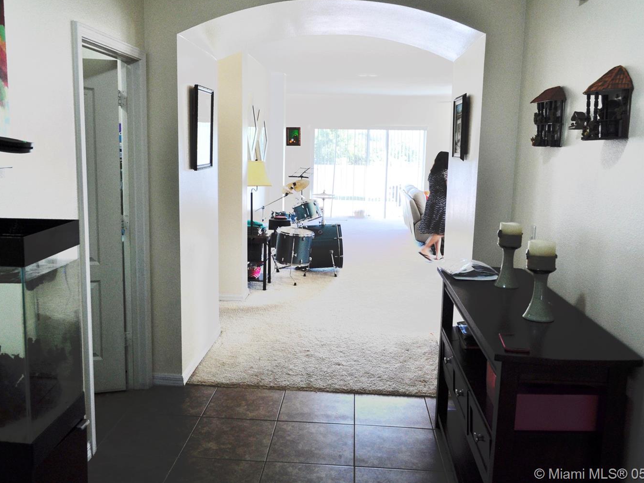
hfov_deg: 58.3
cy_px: 229
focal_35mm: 31
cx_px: 306
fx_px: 577
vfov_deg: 45.4
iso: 400
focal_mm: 18
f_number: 7.1
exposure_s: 1/40
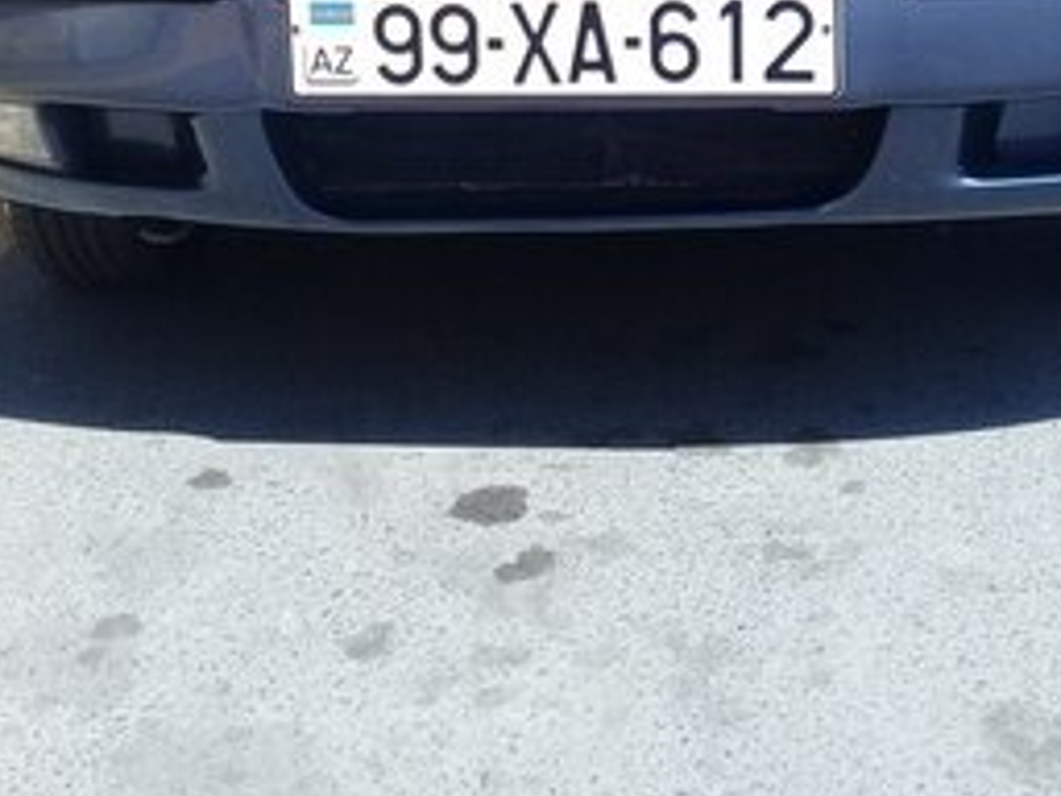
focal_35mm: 60
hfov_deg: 32.2
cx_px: 568
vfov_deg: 22.6
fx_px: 1839
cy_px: -145
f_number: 2.2
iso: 50
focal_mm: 3.3
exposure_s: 1/696
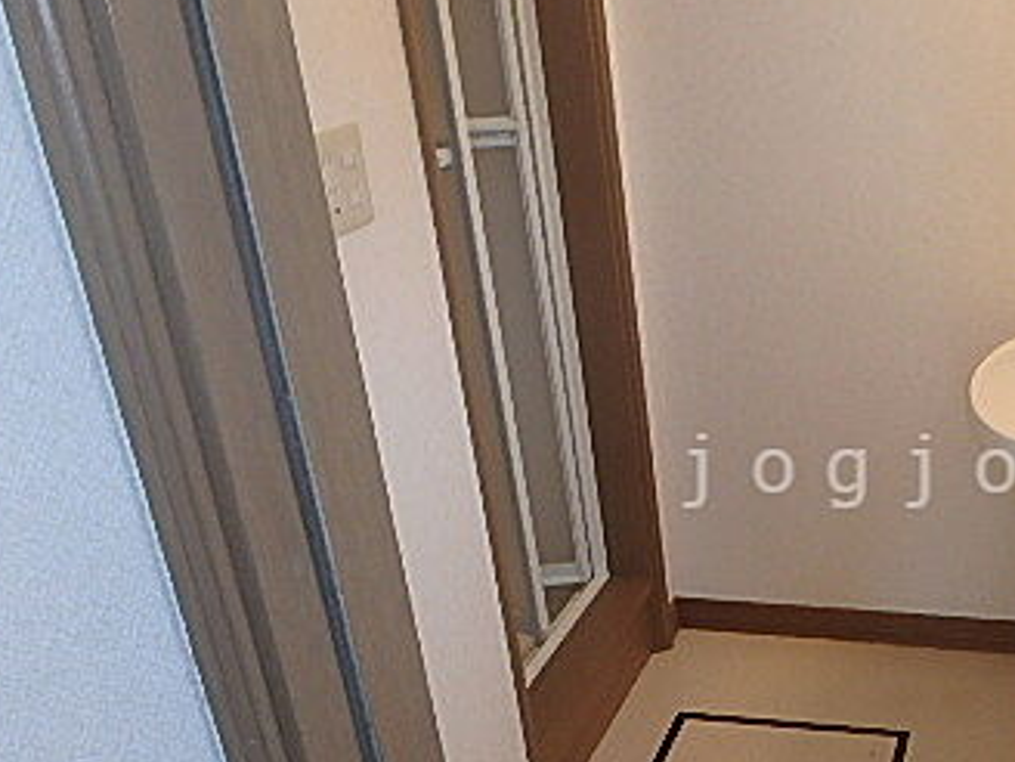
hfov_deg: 42.4
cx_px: 894
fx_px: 1202
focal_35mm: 41
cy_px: 471
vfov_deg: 35.0
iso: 200
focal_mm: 3.7
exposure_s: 1/50
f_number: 3.5
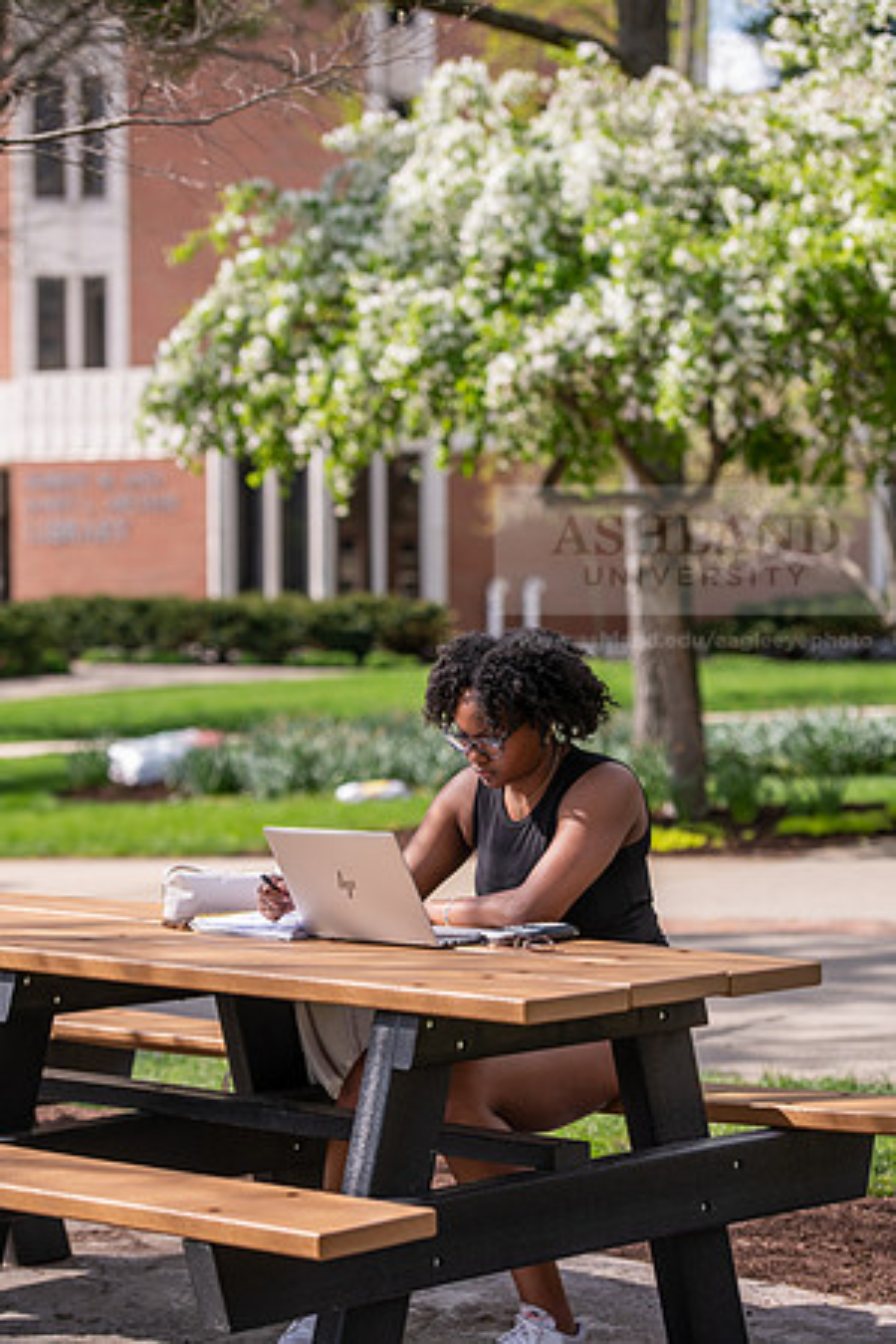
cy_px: 672
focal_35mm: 98
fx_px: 3658
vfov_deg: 20.8
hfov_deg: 14.0
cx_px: 448
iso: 100
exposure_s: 1/500
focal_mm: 98
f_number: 3.5
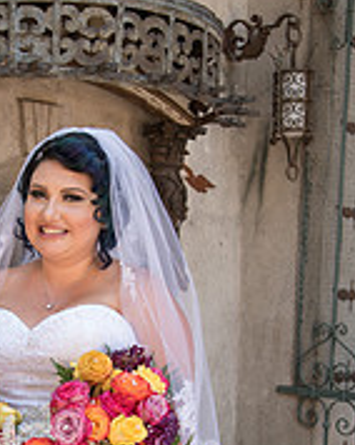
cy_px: 425
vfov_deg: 22.3
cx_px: 42
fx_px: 1092
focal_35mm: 83
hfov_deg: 18.2
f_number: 4.5
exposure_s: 1/100
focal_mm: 35
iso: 100
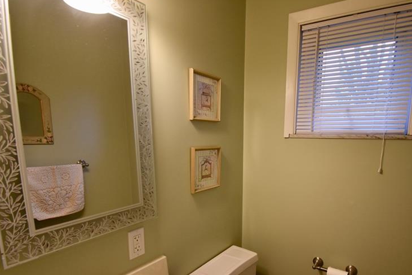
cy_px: 178
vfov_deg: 58.4
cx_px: 244
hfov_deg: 80.4
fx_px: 240
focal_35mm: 21
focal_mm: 10
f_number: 4.5
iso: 560
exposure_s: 1/60
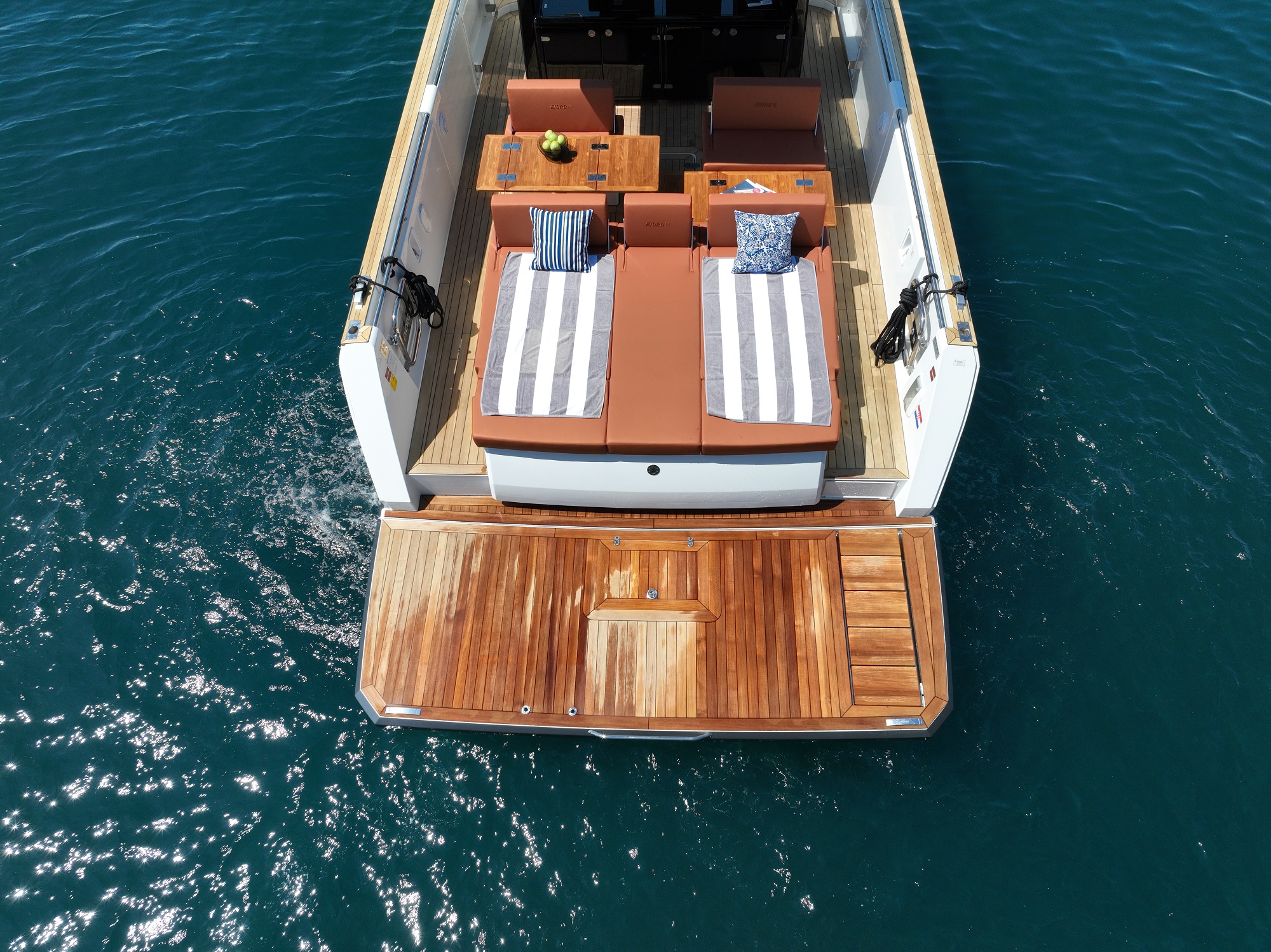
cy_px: 476
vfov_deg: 56.8
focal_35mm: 24
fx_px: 881
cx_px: 636
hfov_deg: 71.6
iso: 100
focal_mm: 12.29
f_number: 6.3
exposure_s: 1/500
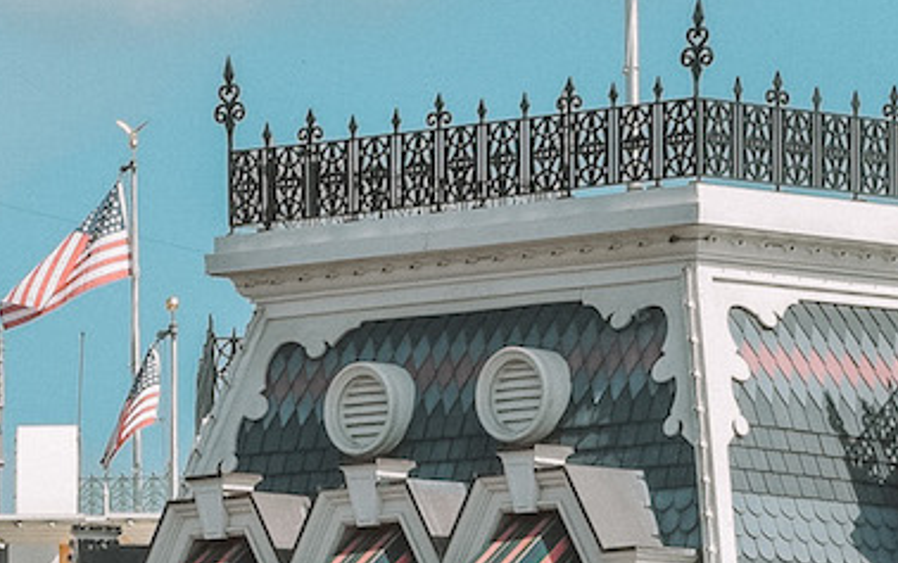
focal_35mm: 303
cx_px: 188
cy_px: 599
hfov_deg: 6.9
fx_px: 7422
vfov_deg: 4.3
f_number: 10
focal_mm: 50
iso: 200
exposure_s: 1/400
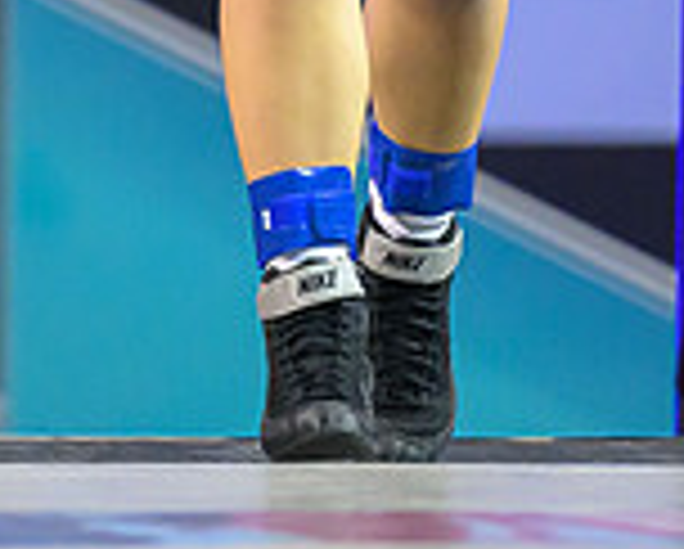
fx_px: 19175
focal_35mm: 946
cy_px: -668
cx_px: 237
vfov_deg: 1.6
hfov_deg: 2.0
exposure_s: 1/800
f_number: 2.8
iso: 5000
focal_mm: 185
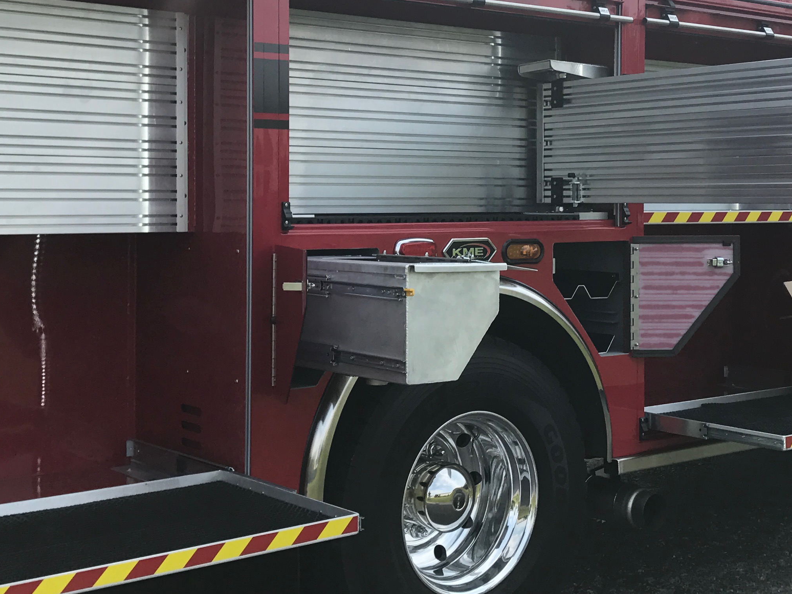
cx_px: 374
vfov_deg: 26.0
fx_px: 1281
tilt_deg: +0.6
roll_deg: -1.0
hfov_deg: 34.3
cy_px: 207
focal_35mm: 56
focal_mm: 3.99
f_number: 1.8
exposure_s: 1/1114
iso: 20
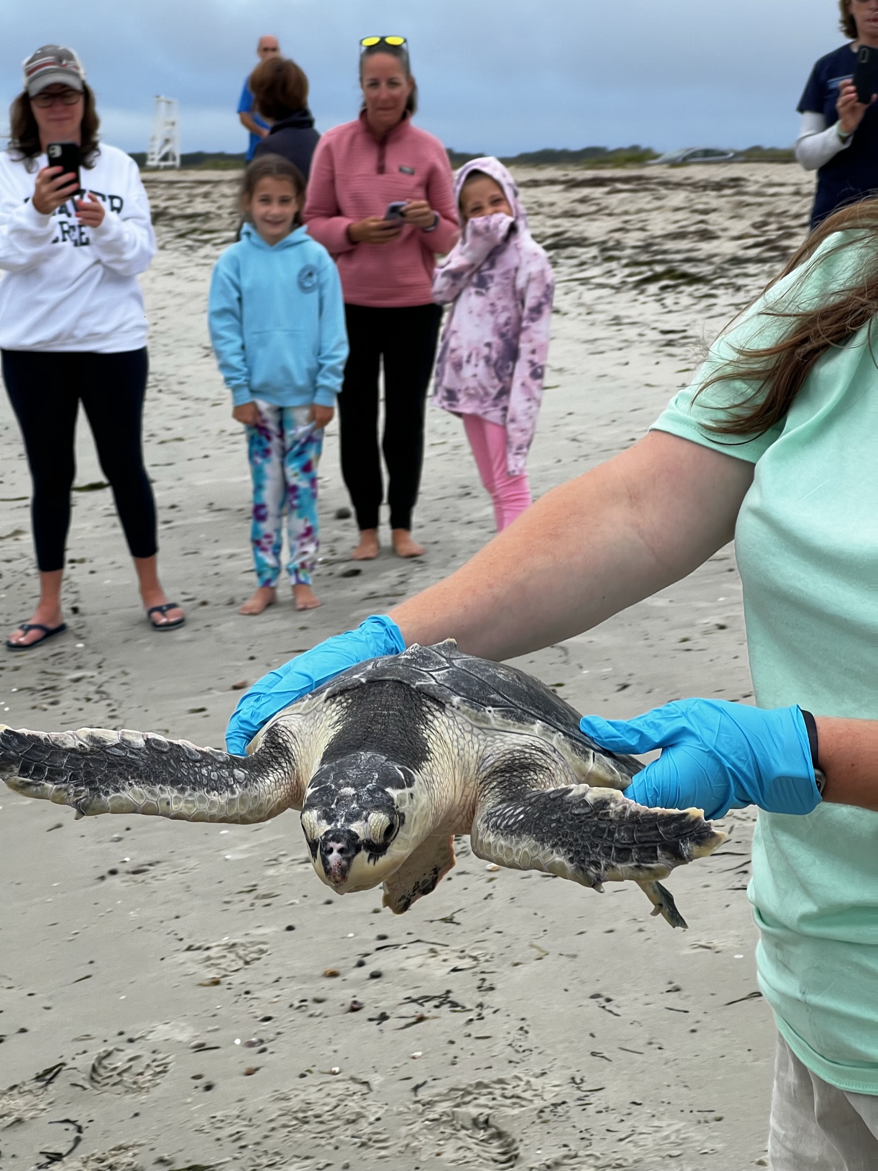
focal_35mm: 77
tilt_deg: -9.1
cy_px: 586
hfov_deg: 19.1
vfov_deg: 25.3
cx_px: 439
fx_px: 2604
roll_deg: +2.0
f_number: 2.8
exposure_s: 1/128
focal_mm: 9
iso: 32
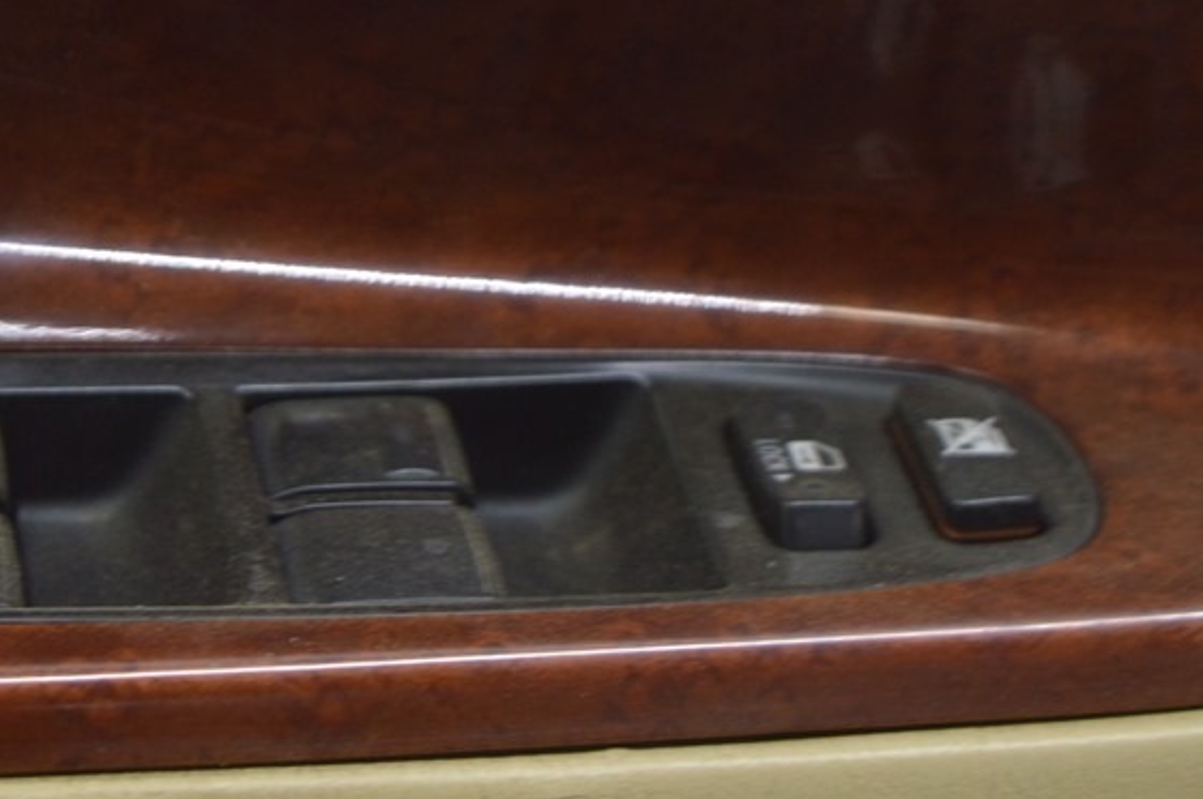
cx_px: 275
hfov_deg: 13.6
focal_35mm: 151
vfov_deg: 9.1
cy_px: 231
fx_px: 5037
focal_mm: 55
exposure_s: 1/20
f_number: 5.6
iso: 400
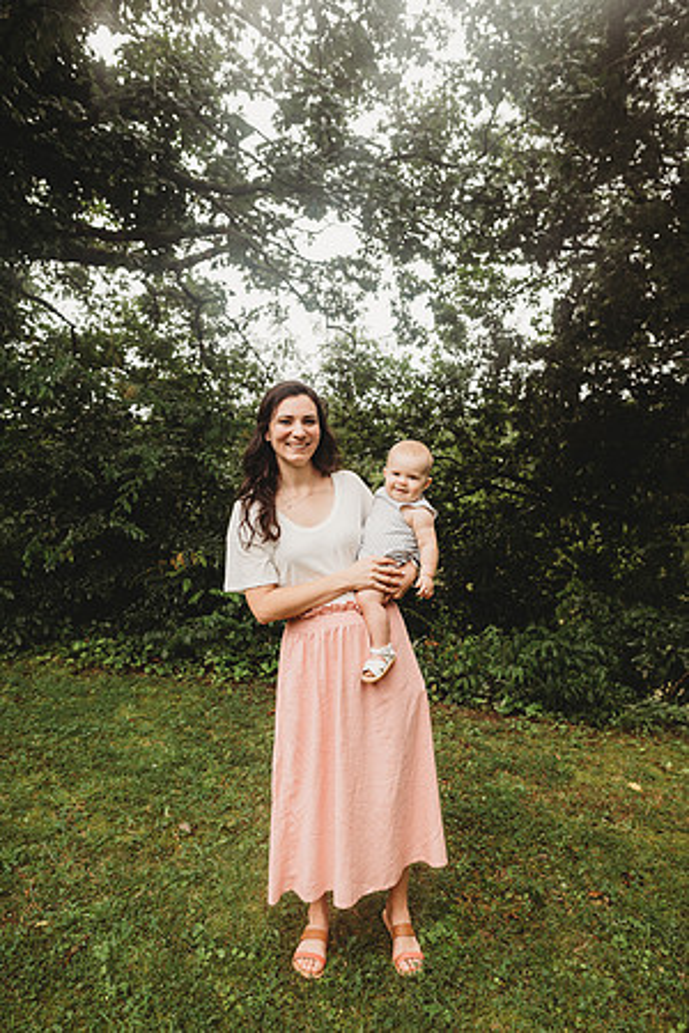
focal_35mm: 24
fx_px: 689
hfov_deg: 53.1
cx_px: 344
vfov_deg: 73.7
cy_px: 516
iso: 400
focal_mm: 24
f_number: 3.5
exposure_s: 1/160
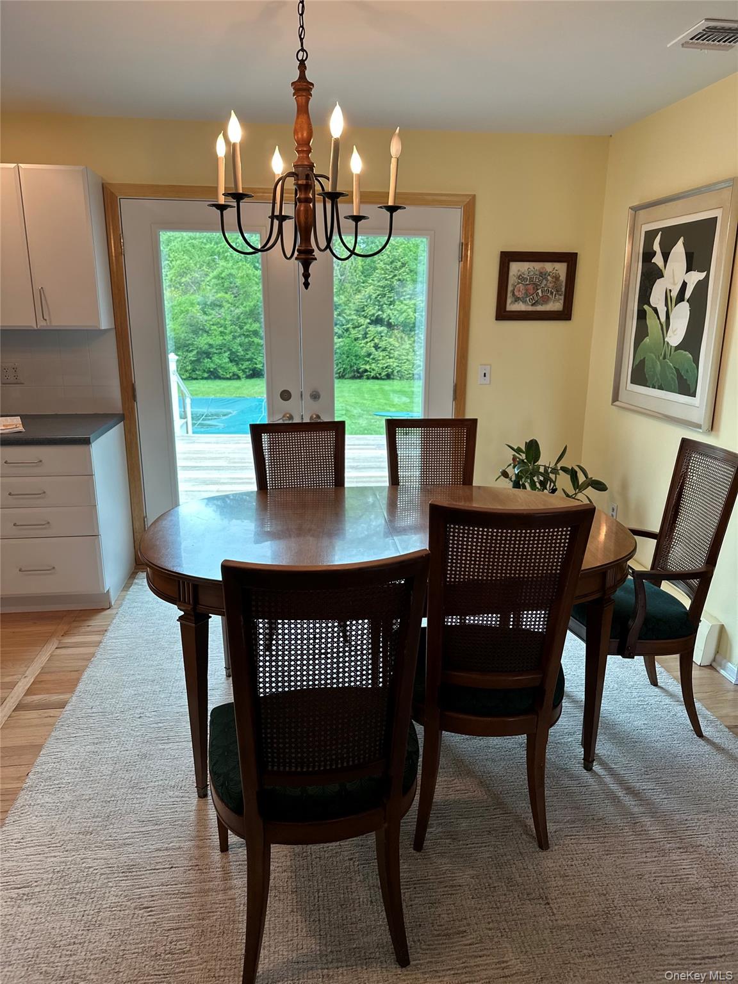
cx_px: 369
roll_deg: -2.6
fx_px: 682
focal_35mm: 24
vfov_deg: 71.6
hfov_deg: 56.8
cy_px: 492
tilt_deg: -14.4
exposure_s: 1/120
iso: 125
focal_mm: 6.86
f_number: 1.78
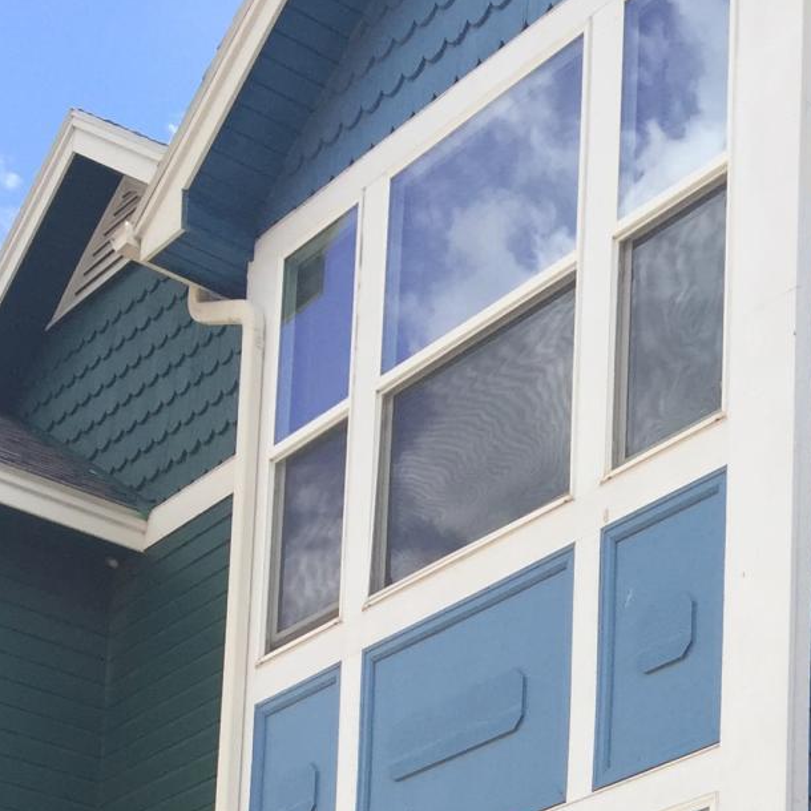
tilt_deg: +11.1
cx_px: 932
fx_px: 2227
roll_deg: -0.4
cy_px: 1197
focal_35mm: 84
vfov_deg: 18.4
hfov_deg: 19.6
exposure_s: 1/842
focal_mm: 4.15
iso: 32
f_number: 2.2
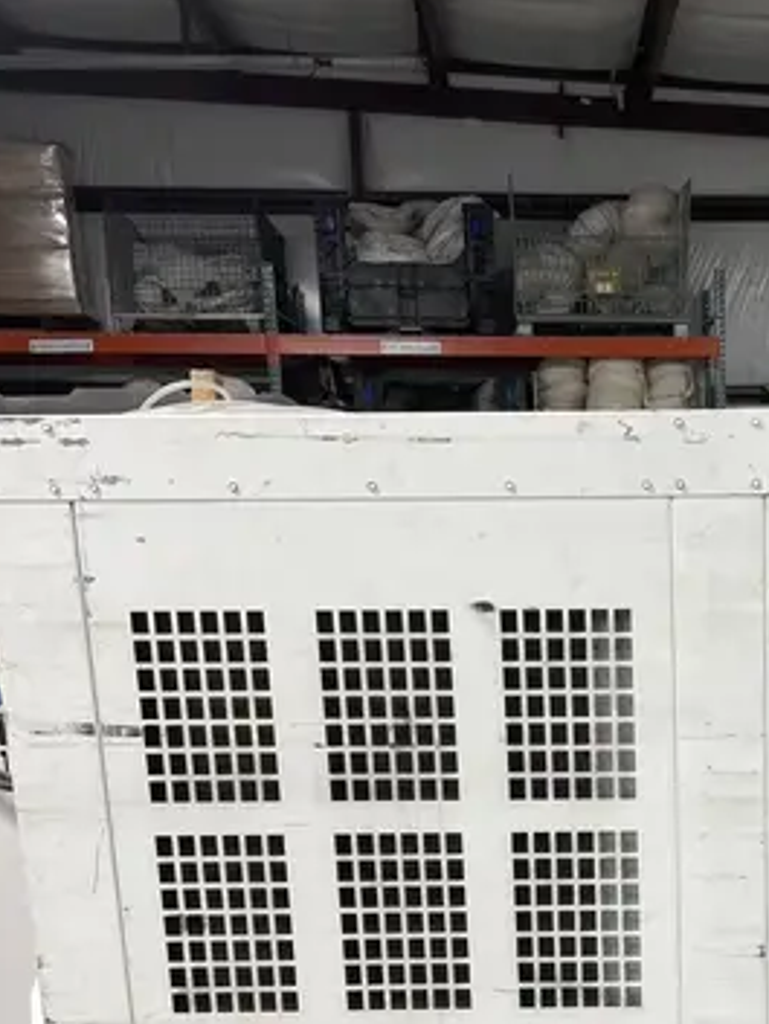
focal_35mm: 54
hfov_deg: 25.9
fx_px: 1599
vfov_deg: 33.7
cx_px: 734
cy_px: 912
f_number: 1.6
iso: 80
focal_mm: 4.2
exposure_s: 1/120
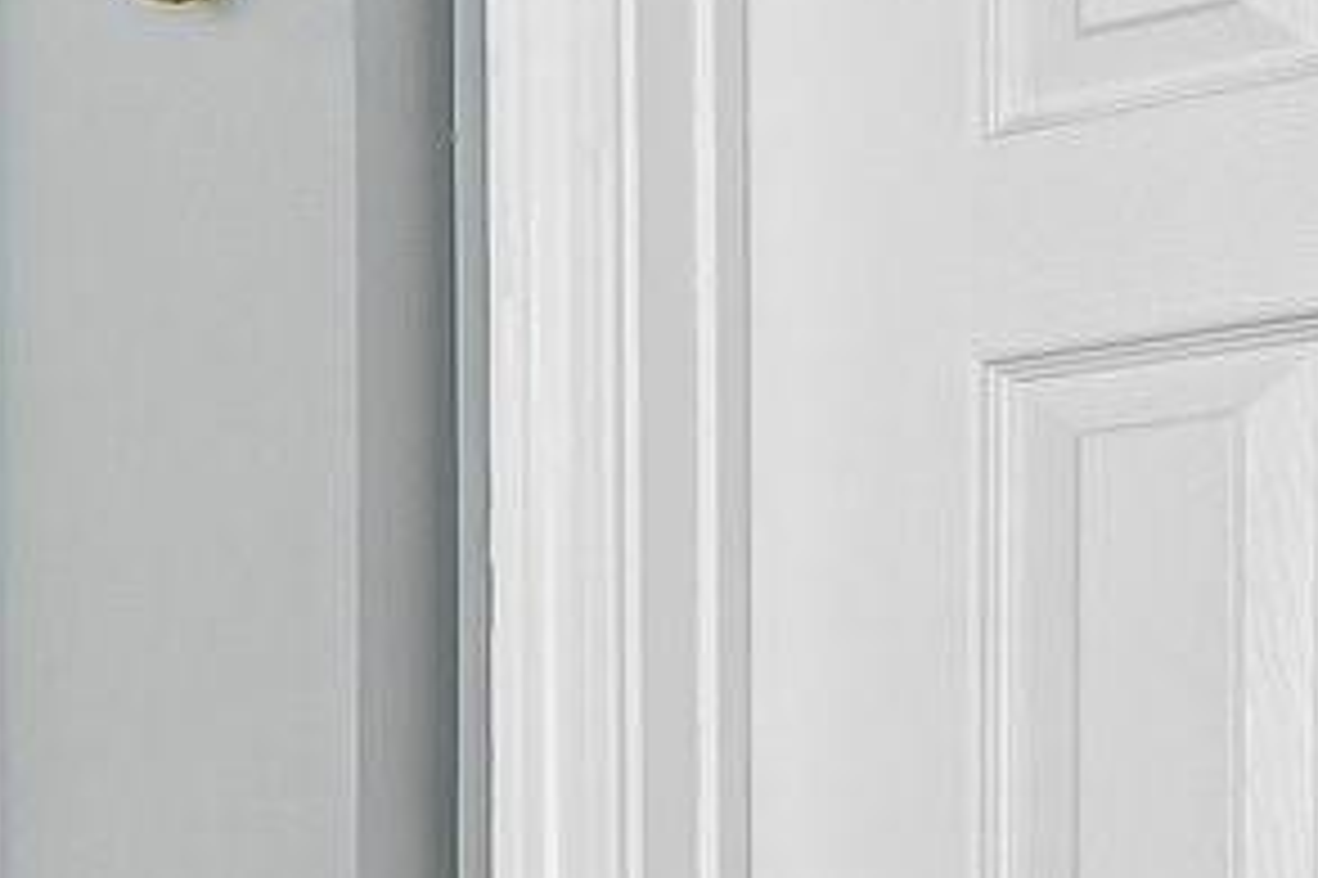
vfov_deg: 13.5
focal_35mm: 98
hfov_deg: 15.0
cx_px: -1619
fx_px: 3586
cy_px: 1096
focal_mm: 14
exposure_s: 1/15
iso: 140
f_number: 8
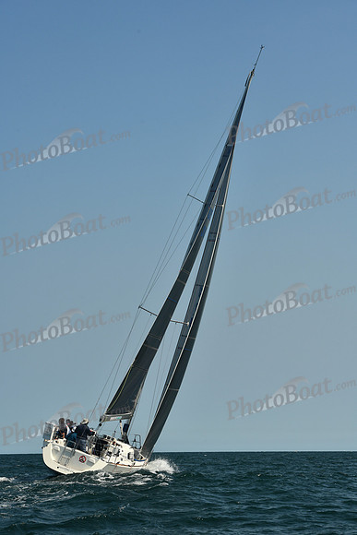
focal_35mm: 100
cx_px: 178
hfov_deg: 13.7
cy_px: 268
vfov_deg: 20.4
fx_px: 1486
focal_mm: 100
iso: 320
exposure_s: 1/640
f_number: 9
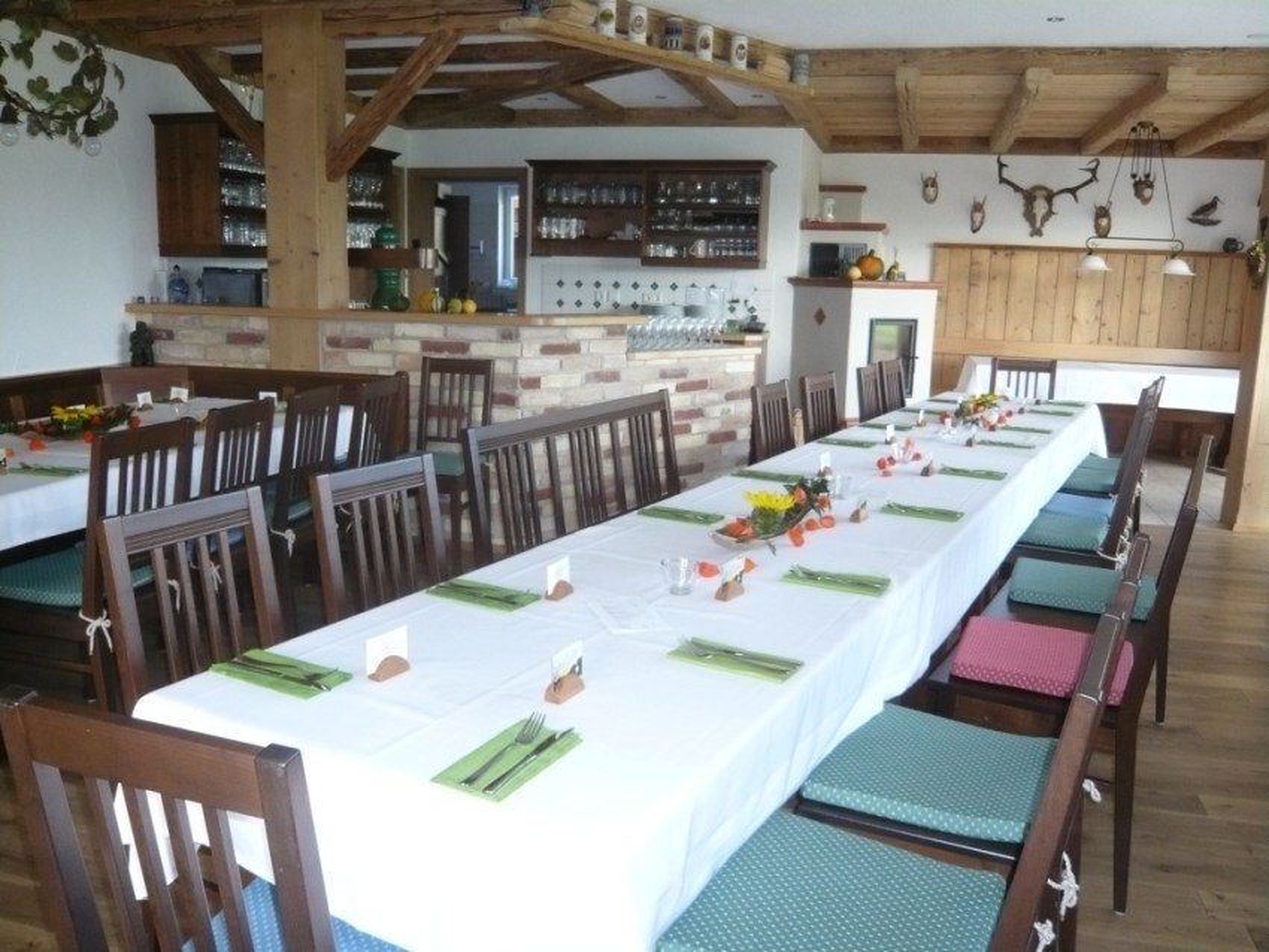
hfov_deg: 63.4
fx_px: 1027
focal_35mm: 28
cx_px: 634
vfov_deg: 49.8
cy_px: 476
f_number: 2.8
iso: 250
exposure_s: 1/30
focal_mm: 4.6
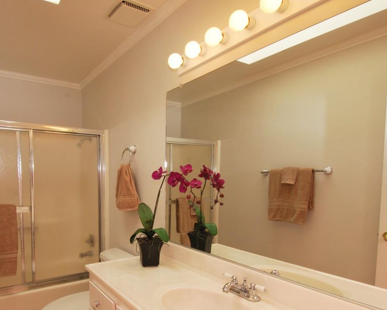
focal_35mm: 23
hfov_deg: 71.5
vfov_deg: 59.5
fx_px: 263
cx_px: 147
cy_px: 205
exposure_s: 1/60
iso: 400
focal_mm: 10
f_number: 14
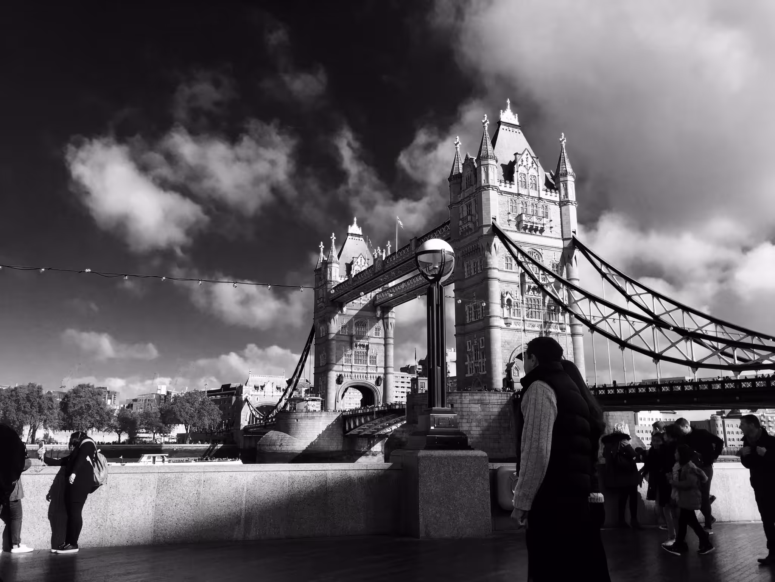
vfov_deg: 48.2
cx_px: 388
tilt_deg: +13.1
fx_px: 649
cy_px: 291
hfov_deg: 61.7
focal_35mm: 29
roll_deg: +0.3
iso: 32
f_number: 2.2
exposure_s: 1/1721
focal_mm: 4.15
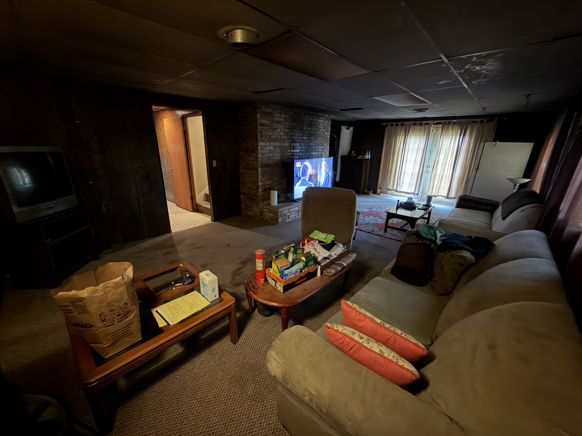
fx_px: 235
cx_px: 291
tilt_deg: -17.7
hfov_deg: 102.1
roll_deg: -0.5
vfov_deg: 85.7
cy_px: 218
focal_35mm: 14
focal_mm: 2.22
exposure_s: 1/8
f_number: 2.2
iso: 1250
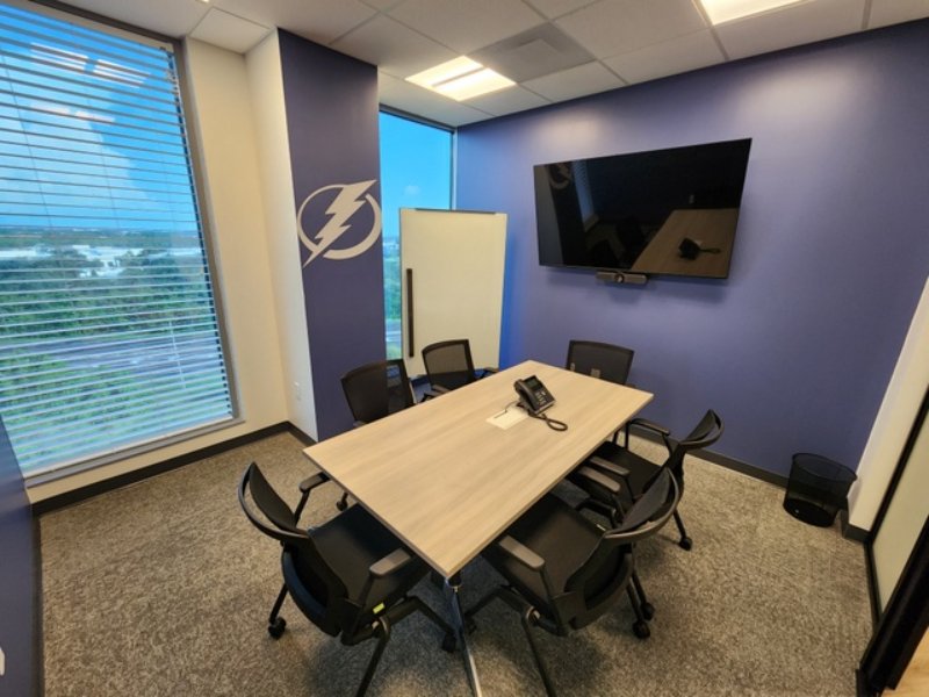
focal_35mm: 13
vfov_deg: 89.9
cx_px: 464
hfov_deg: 106.2
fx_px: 349
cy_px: 348
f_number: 2.2
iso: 250
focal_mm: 2.2
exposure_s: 1/60
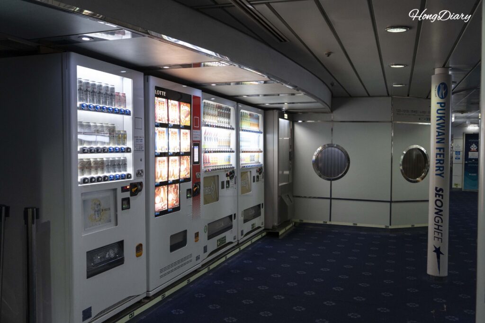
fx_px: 404
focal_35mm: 30
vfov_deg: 43.6
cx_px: 242
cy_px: 162
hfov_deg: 61.9
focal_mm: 30
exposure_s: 1/160
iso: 2500
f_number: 4.5
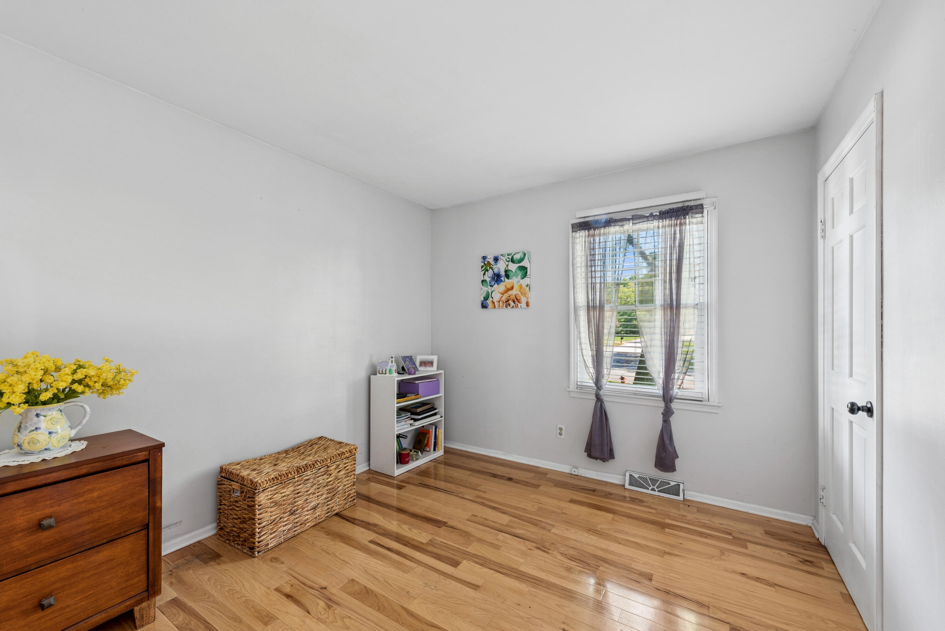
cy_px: 316
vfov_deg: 81.2
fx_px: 368
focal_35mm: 14
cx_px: 472
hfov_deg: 104.2
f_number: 11
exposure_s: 2
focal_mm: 14
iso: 200
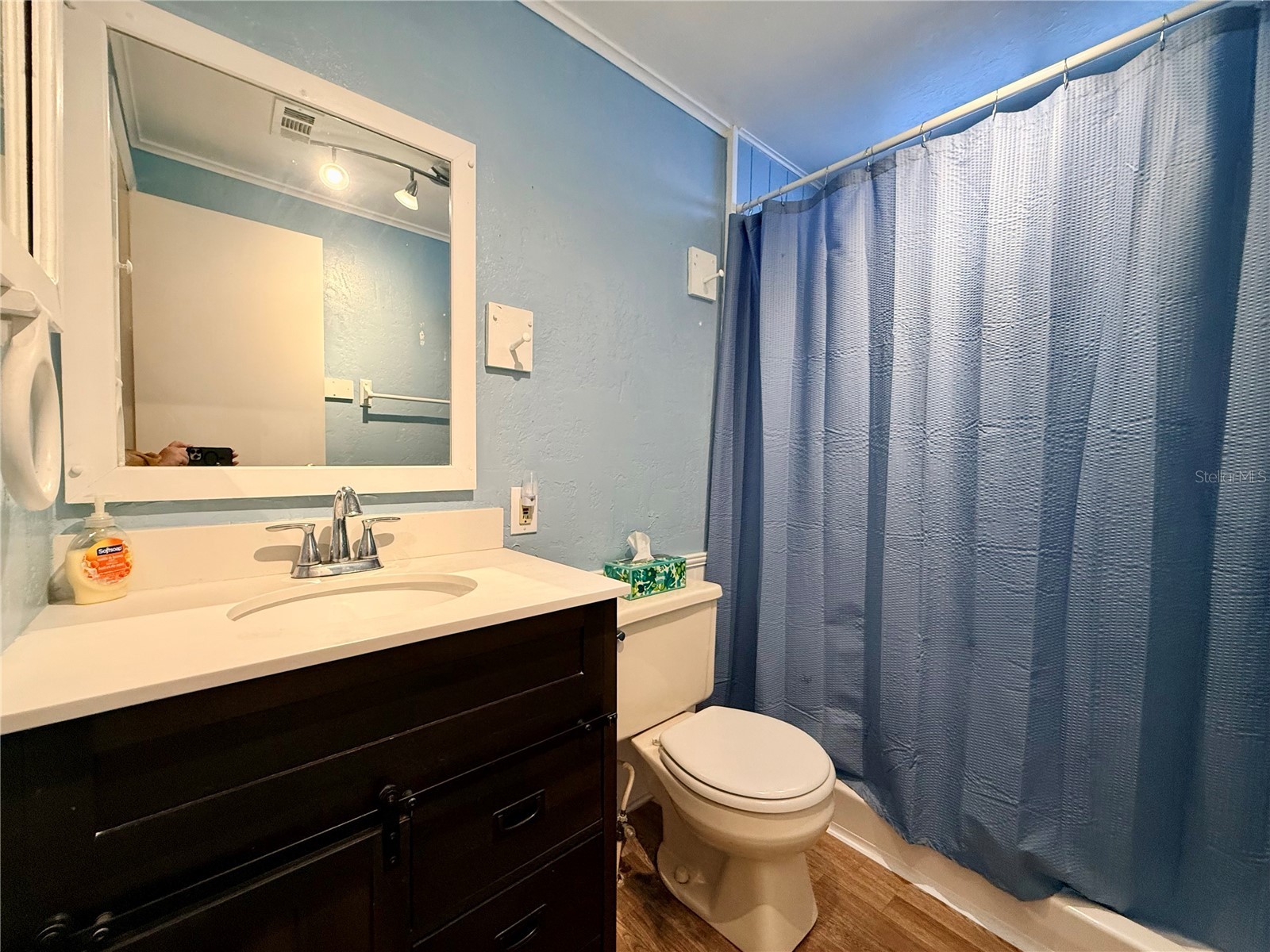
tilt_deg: -1.9
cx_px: 635
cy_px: 476
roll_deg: -1.2
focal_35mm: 14
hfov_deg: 102.1
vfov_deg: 85.7
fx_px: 514
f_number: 2.2
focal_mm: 2.22
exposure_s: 1/60
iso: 250
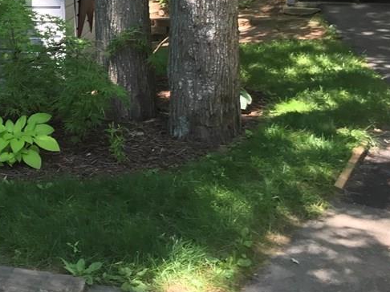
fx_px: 664
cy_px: -12
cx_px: -11
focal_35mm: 59
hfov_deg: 30.2
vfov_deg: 23.6
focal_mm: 3.99
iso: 32
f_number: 1.8
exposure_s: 1/120
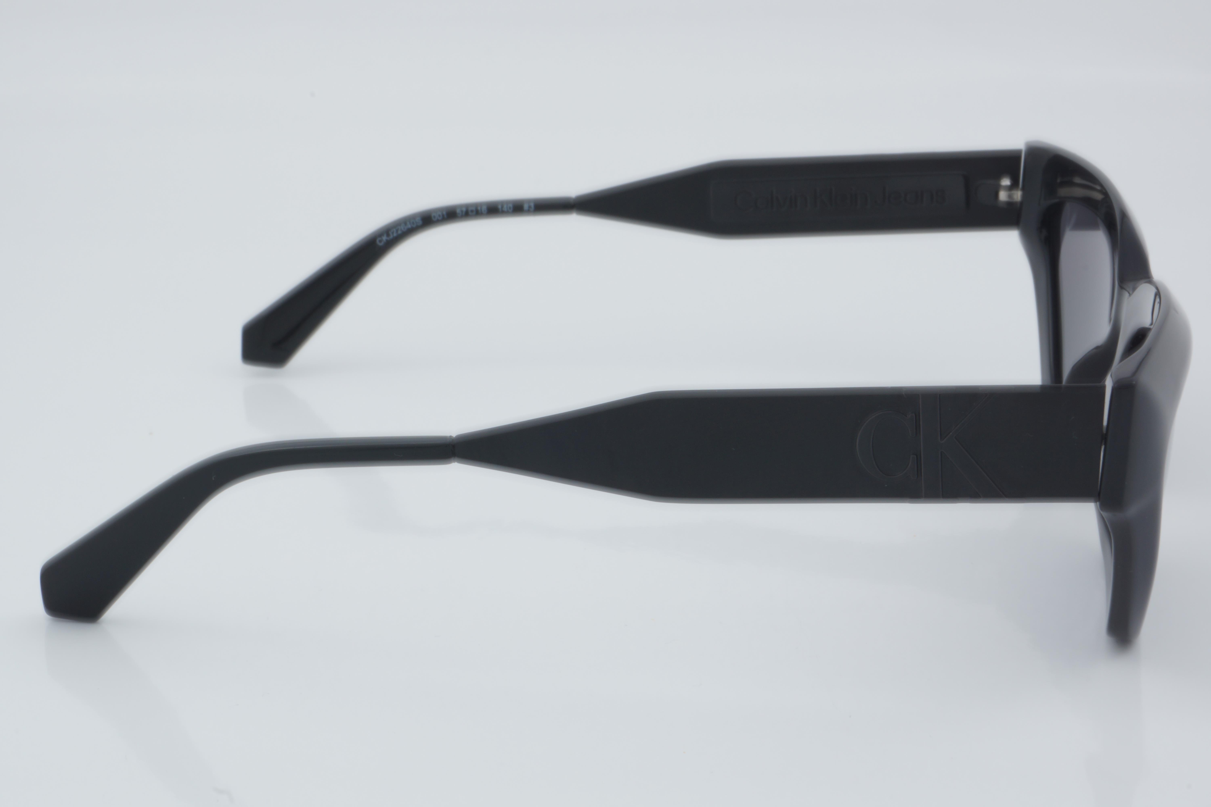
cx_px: 606
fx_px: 2523
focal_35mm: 75
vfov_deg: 18.2
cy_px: 404
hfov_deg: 27.0
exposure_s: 1/4
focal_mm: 50
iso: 100
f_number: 32
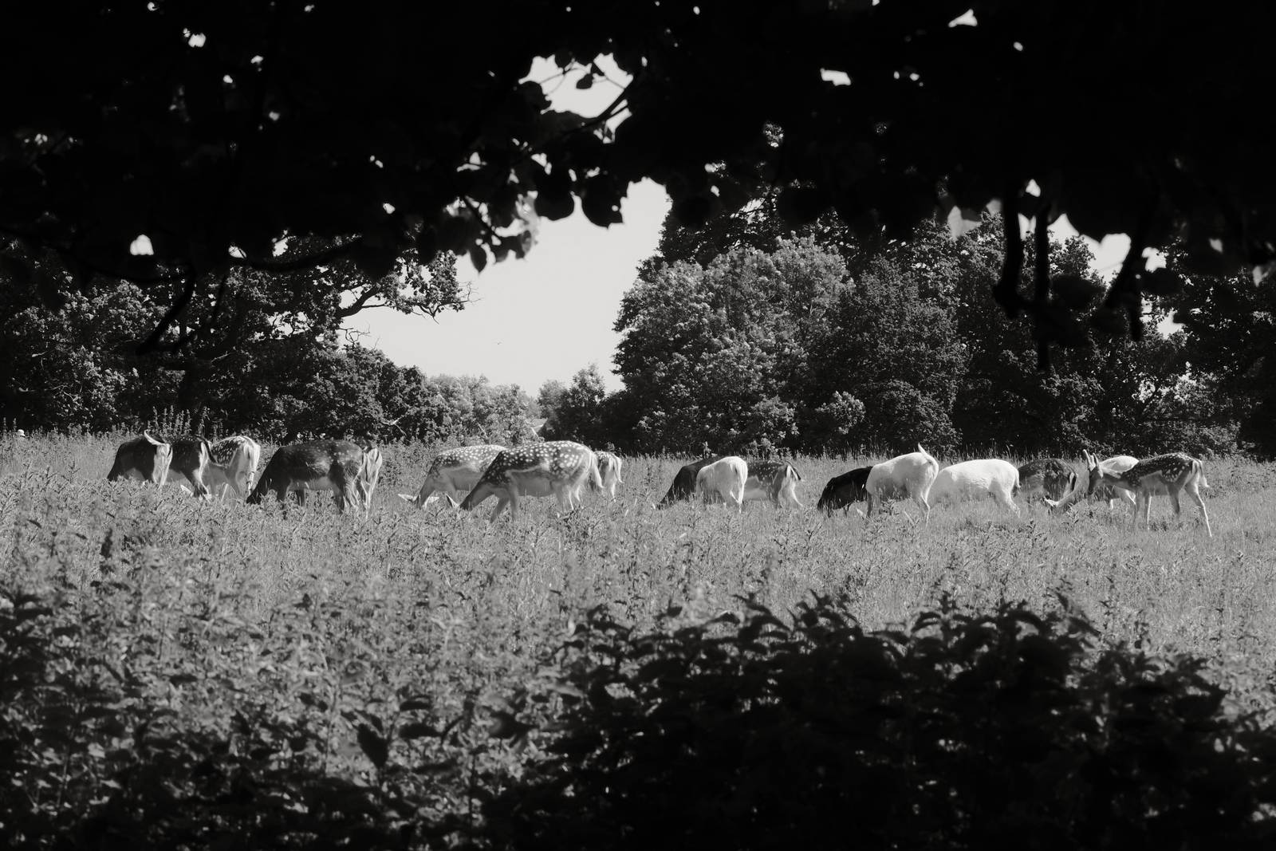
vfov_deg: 10.1
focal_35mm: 136
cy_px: 426
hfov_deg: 15.1
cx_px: 638
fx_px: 4821
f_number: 10
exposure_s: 1/320
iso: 640
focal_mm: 90.9
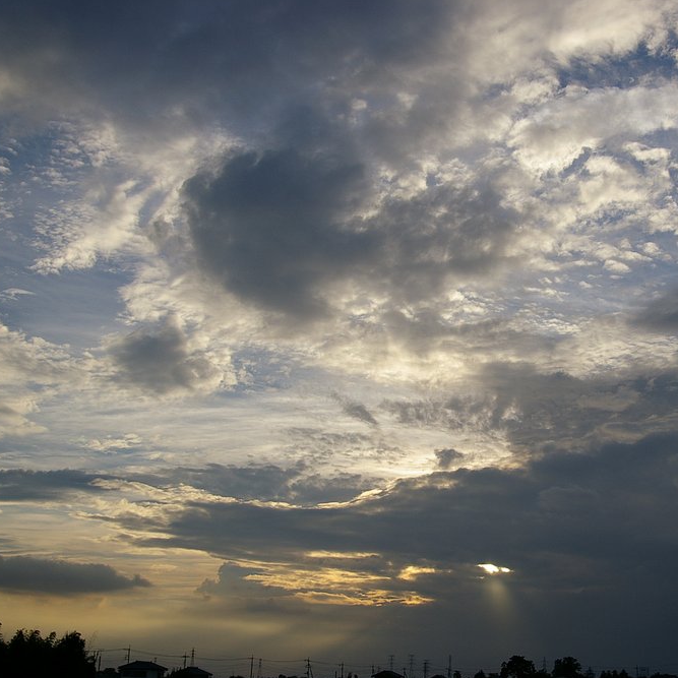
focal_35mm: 47
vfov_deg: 36.1
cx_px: 458
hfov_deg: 35.7
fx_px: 1041
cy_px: 337
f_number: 4.5
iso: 200
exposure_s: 1/1500
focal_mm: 24
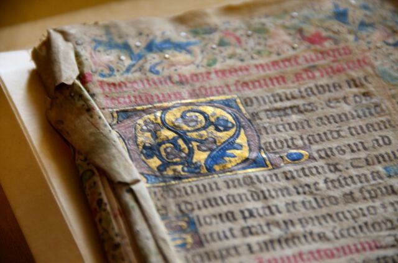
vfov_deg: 4.6
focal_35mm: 300
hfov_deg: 6.9
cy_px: 132
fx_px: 3308
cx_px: 199
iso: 400
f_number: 5.6
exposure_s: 1/15
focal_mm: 200
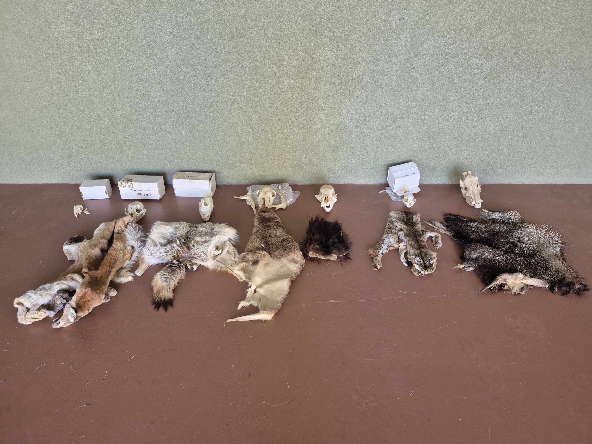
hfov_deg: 73.9
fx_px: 393
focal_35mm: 23
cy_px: 222
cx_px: 296
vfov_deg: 58.9
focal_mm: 5.4
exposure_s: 1/120
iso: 500
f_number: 1.8
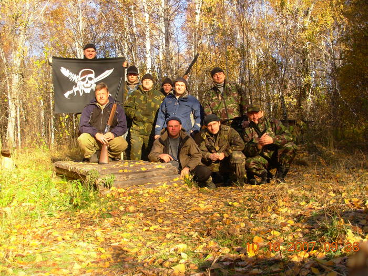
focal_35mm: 38
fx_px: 404
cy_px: 138
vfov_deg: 37.7
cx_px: 184
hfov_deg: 49.0
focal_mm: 6.3
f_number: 2.9
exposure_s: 1/332
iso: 50
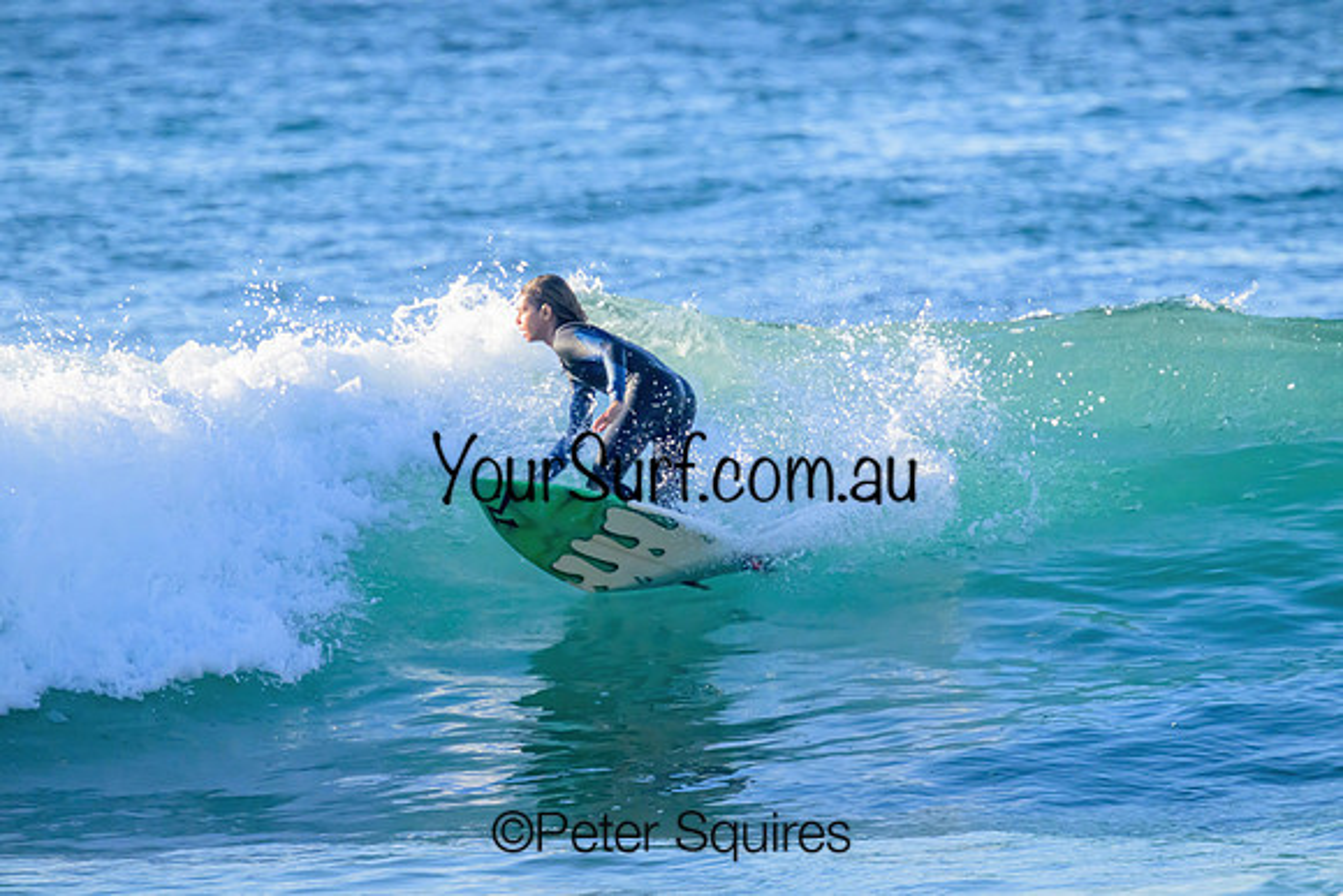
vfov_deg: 1.7
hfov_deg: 2.6
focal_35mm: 800
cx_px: 672
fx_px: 29850
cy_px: 448
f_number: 11
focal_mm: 800
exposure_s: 1/2000
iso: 3600
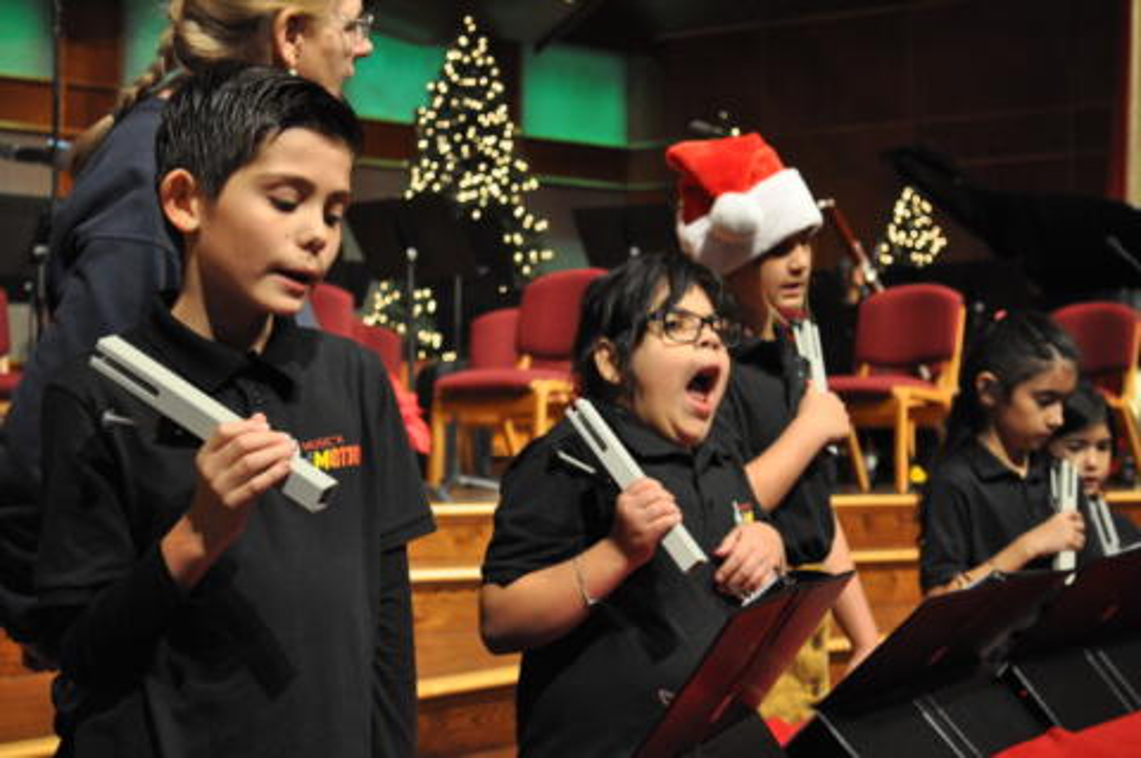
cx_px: 570
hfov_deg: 29.9
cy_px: 379
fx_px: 2137
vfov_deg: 20.1
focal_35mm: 68
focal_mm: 45
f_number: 5.3
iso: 1600
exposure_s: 1/30
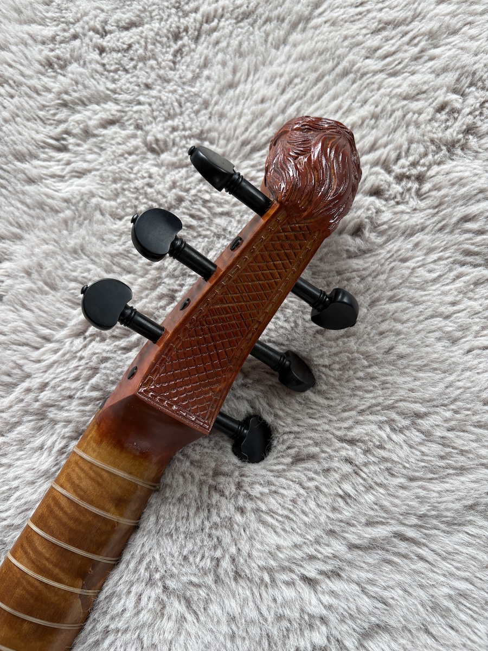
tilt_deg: -72.5
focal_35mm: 26
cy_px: 326
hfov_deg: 53.1
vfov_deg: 67.3
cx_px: 244
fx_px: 489
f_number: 1.6
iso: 125
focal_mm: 5.96
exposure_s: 1/85
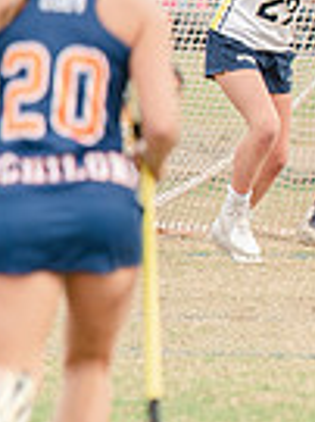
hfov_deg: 1.1
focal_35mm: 1336
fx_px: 16236
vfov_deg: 1.5
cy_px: 84
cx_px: 974
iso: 320
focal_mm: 185
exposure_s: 1/1250
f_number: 2.8
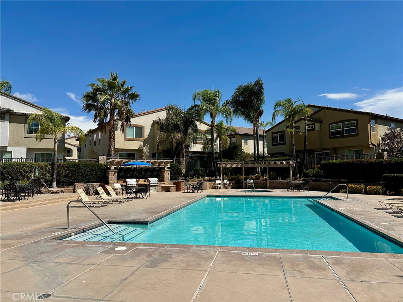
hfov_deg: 71.6
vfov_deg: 56.8
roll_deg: -0.1
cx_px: 202
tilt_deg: +3.5
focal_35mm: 24
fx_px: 279
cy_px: 151
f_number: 1.78
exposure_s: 1/9709
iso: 80
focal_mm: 6.86
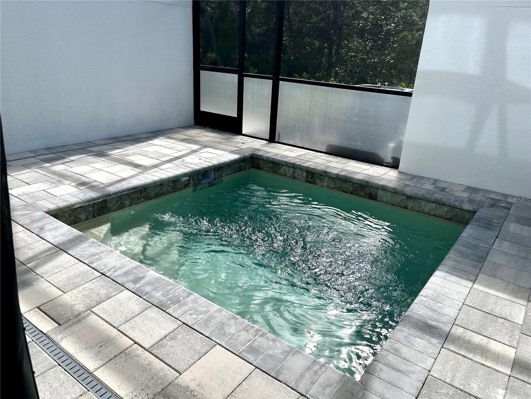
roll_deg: -3.3
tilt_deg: -21.2
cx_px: 266
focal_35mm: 26
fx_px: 399
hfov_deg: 67.3
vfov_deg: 53.1
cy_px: 200
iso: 50
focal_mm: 5.1
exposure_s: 1/1992
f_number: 1.6
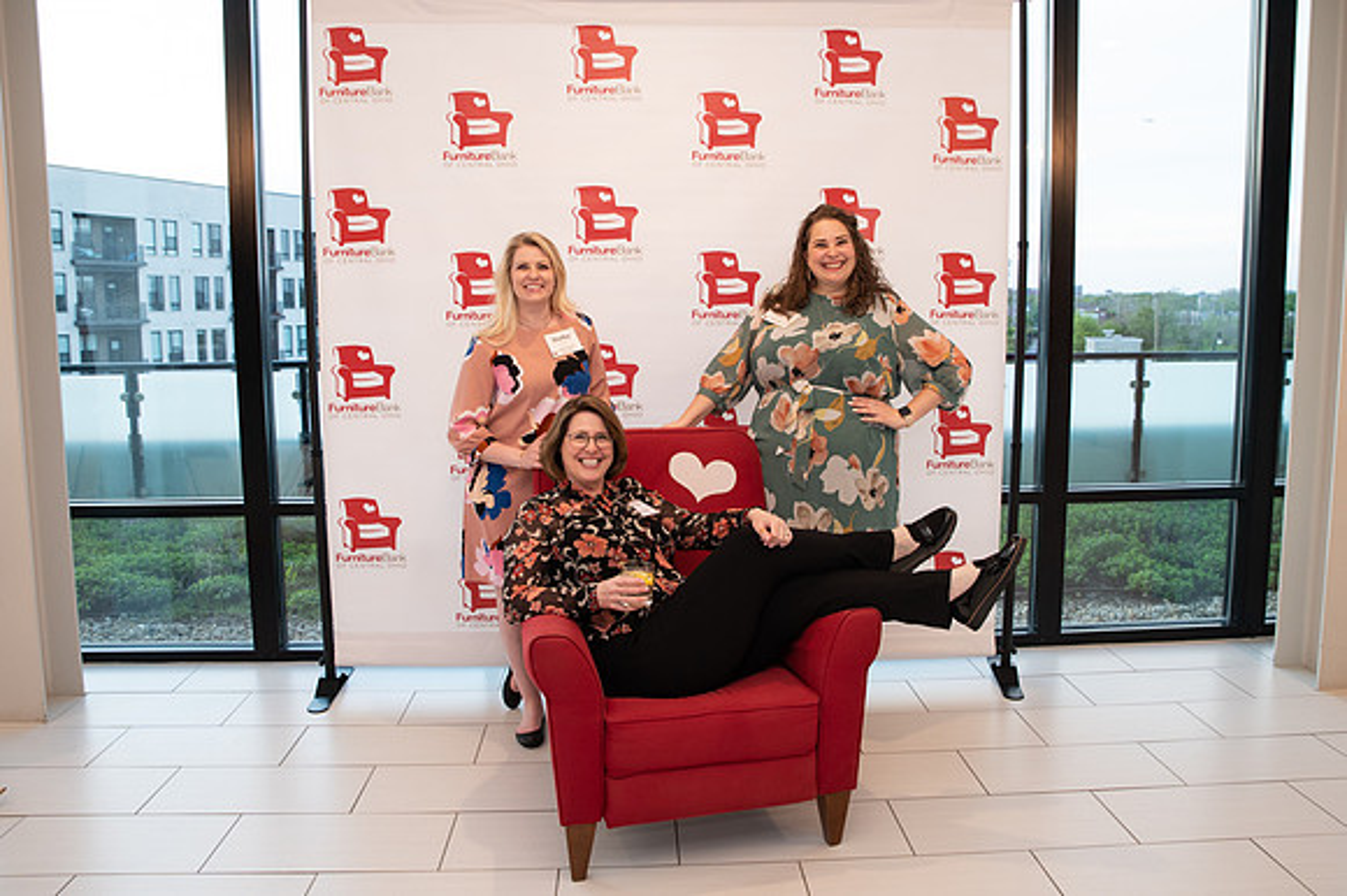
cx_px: 681
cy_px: 420
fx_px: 1004
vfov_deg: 48.1
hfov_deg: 67.7
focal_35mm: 27
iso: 800
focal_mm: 24
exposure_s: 1/125
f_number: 4
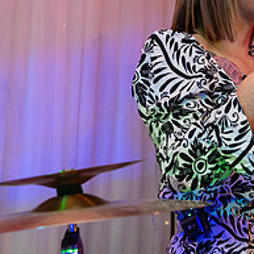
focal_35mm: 128
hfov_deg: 13.4
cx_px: 275
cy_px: 74
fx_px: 1063
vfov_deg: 13.6
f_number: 3.5
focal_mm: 50
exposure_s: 1/160
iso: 1250
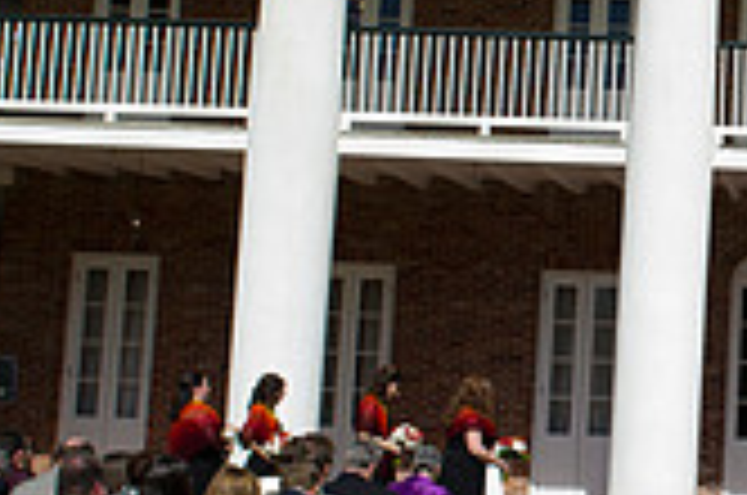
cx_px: 878
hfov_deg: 22.5
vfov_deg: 16.1
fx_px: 1740
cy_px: 153
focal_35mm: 84
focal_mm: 24
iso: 100
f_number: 8
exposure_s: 1/400
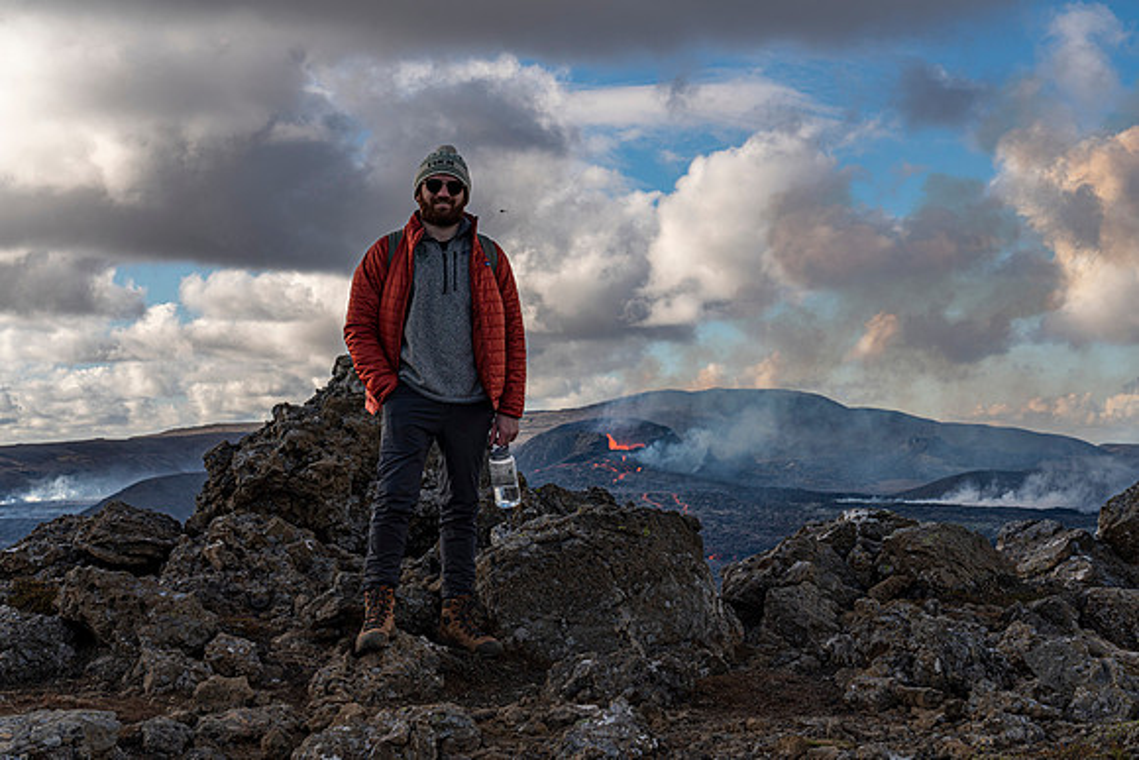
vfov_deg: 25.1
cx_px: 570
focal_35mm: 54
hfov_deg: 36.9
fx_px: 1709
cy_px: 380
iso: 100
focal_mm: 54
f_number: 10
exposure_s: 1/200
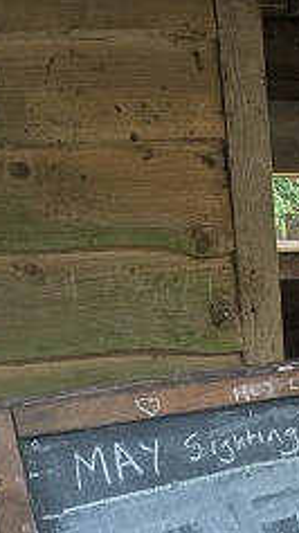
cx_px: 495
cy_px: 451
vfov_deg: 30.8
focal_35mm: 66
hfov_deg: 16.1
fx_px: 932
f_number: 1.85
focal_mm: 6.81
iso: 63
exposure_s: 1/24.1
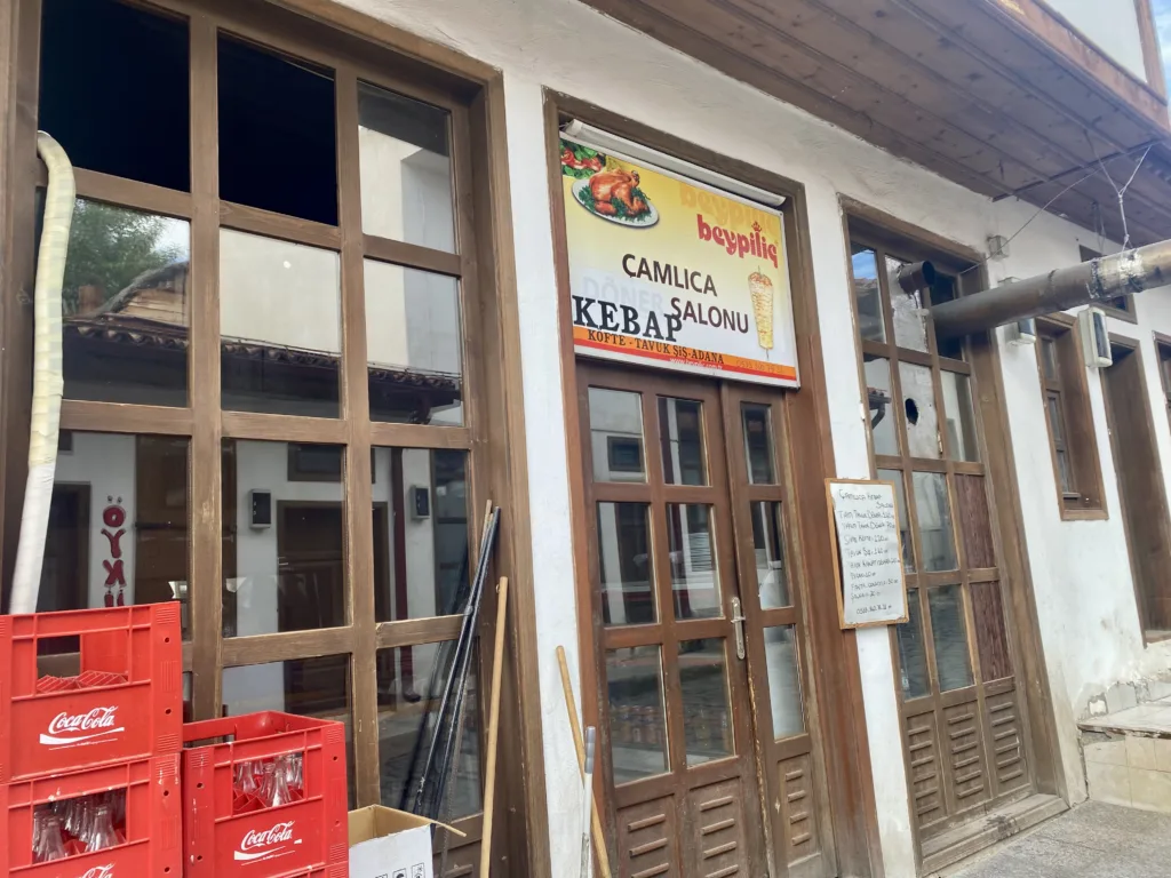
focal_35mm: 26
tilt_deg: +8.8
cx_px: 586
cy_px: 439
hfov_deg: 67.3
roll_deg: +5.0
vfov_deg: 53.1
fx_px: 880
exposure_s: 1/362
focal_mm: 4.25
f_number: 1.8
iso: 32
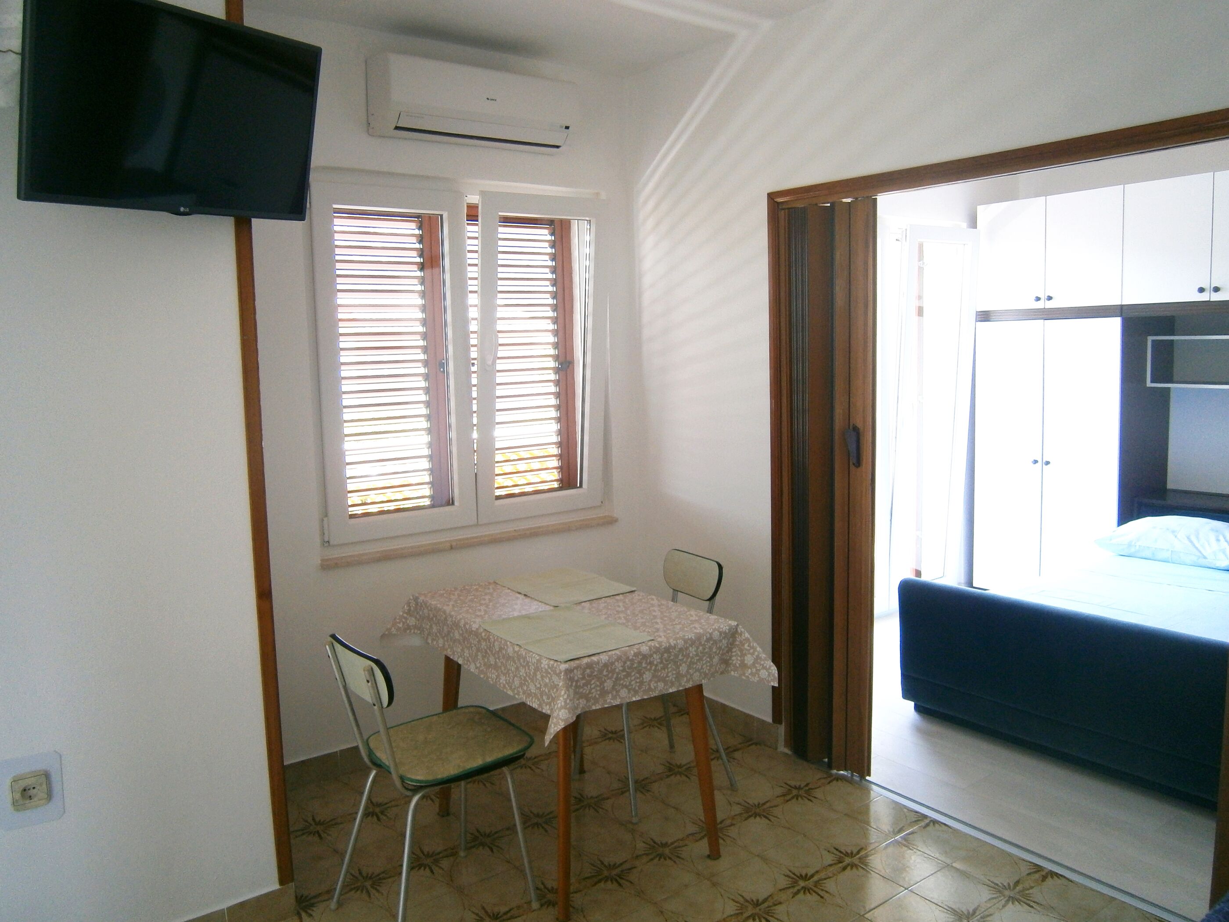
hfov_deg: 67.3
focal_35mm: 26
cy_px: 461
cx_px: 614
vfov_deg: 53.1
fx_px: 923
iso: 80
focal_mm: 4.7
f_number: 2.8
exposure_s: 1/50
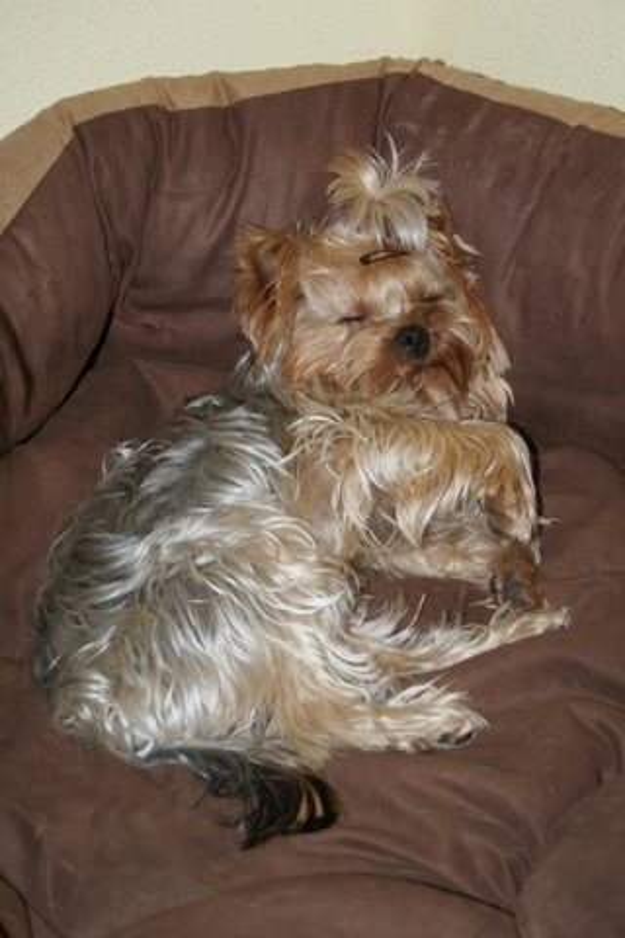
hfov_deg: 20.2
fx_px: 1758
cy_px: 469
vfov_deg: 29.9
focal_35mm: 68
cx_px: 312
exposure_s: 1/60
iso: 400
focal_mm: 45
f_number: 5.6
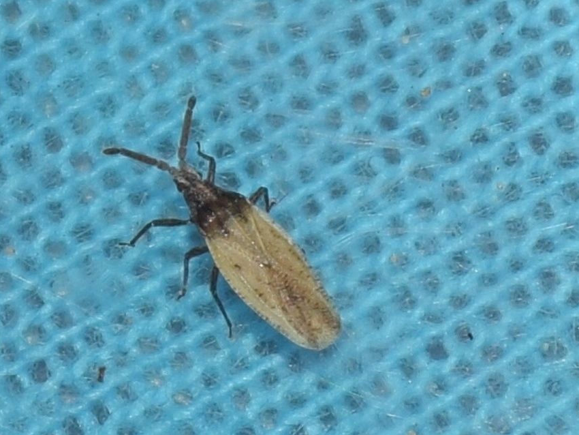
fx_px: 3831
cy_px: 218
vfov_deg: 6.5
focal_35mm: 229
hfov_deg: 8.6
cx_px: 251
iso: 100
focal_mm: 140
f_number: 9
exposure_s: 1/160
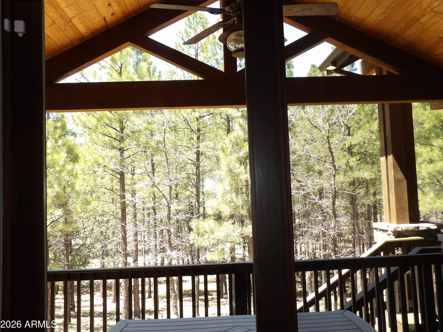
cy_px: 169
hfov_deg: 54.0
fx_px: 435
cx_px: 228
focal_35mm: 34
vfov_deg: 41.8
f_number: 3.6
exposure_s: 1/58
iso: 100
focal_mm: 5.9
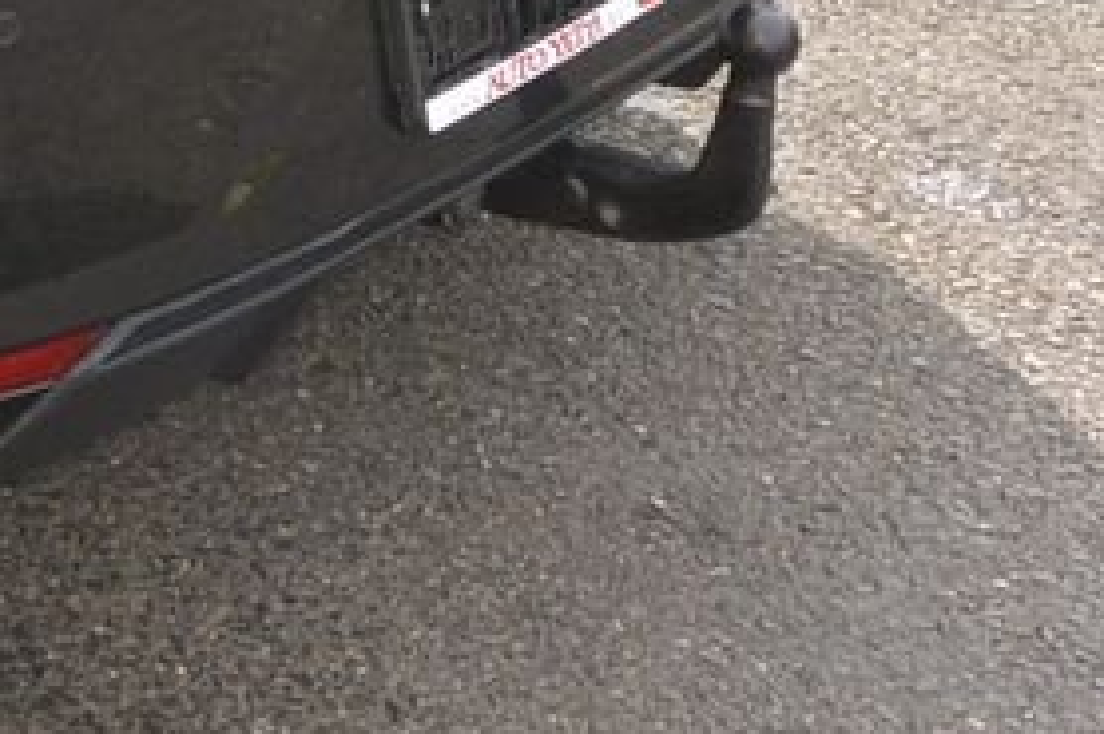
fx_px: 3279
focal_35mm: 107
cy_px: -434
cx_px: -715
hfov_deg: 16.7
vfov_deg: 12.1
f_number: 5.6
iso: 160
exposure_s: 1/250
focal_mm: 11
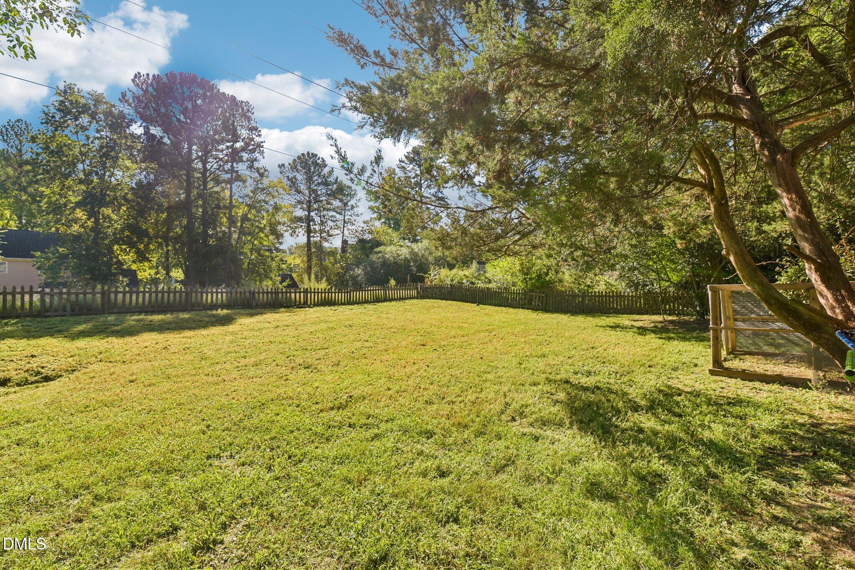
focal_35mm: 15
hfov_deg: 100.4
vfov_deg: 77.3
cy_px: 285
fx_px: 356
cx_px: 428
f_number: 8
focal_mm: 15
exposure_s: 1/250
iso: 180
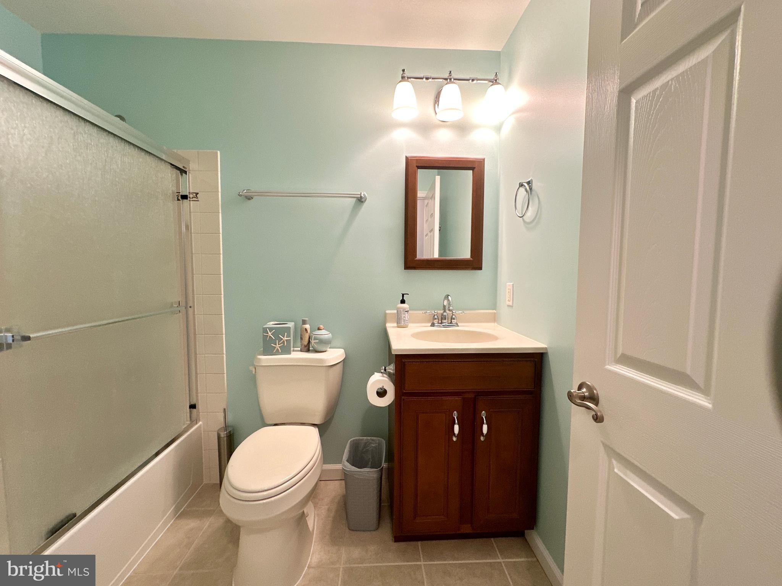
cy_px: 293
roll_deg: +0.2
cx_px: 391
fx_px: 316
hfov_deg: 102.1
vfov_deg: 85.7
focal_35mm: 14
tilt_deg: -2.8
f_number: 2.2
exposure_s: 1/60
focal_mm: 2.22
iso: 160
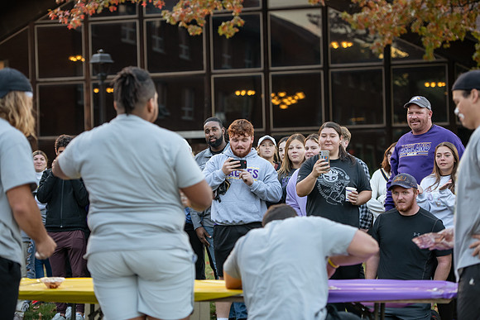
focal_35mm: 102
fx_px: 1360
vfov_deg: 13.4
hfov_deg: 20.0
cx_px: 240
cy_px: 160
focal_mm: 102
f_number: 3.2
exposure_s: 1/320
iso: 800
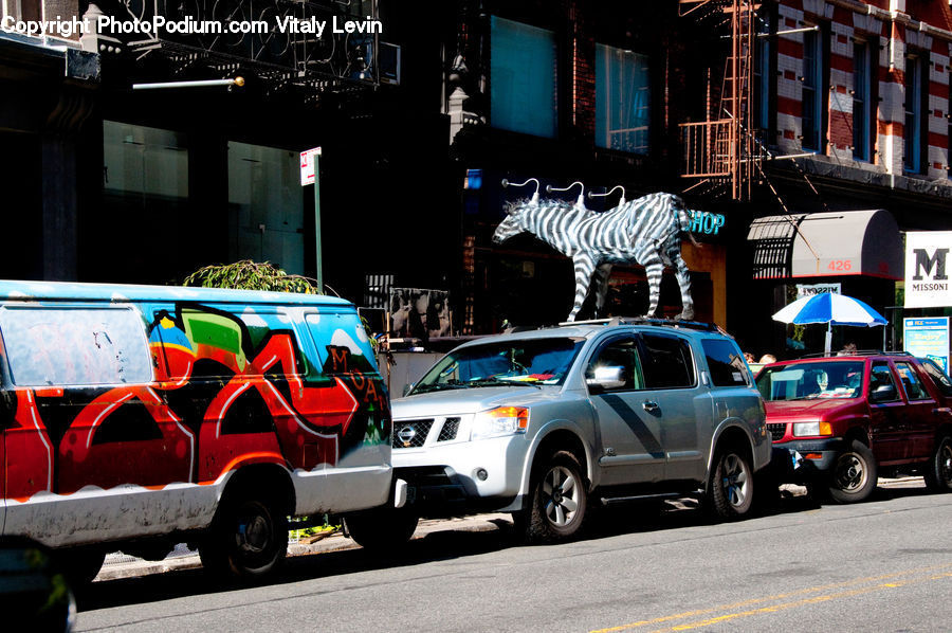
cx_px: 476
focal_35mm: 78
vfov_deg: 17.5
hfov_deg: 26.0
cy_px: 316
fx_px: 2060
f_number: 11
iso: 500
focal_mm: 52
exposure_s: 1/500
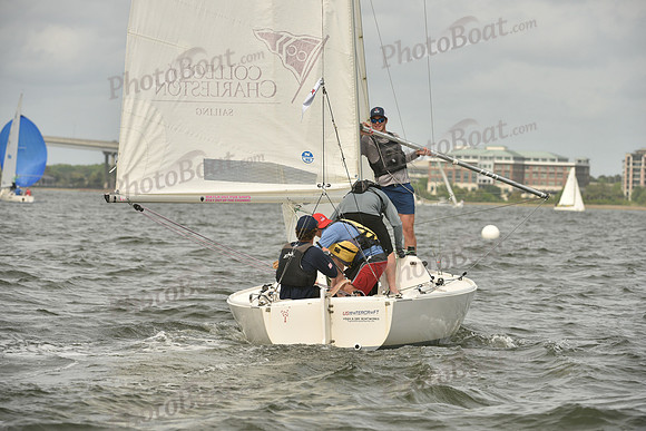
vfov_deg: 6.9
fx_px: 3590
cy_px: 216
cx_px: 323
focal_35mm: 200
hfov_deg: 10.3
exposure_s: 1/1600
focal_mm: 200
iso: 320
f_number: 6.3
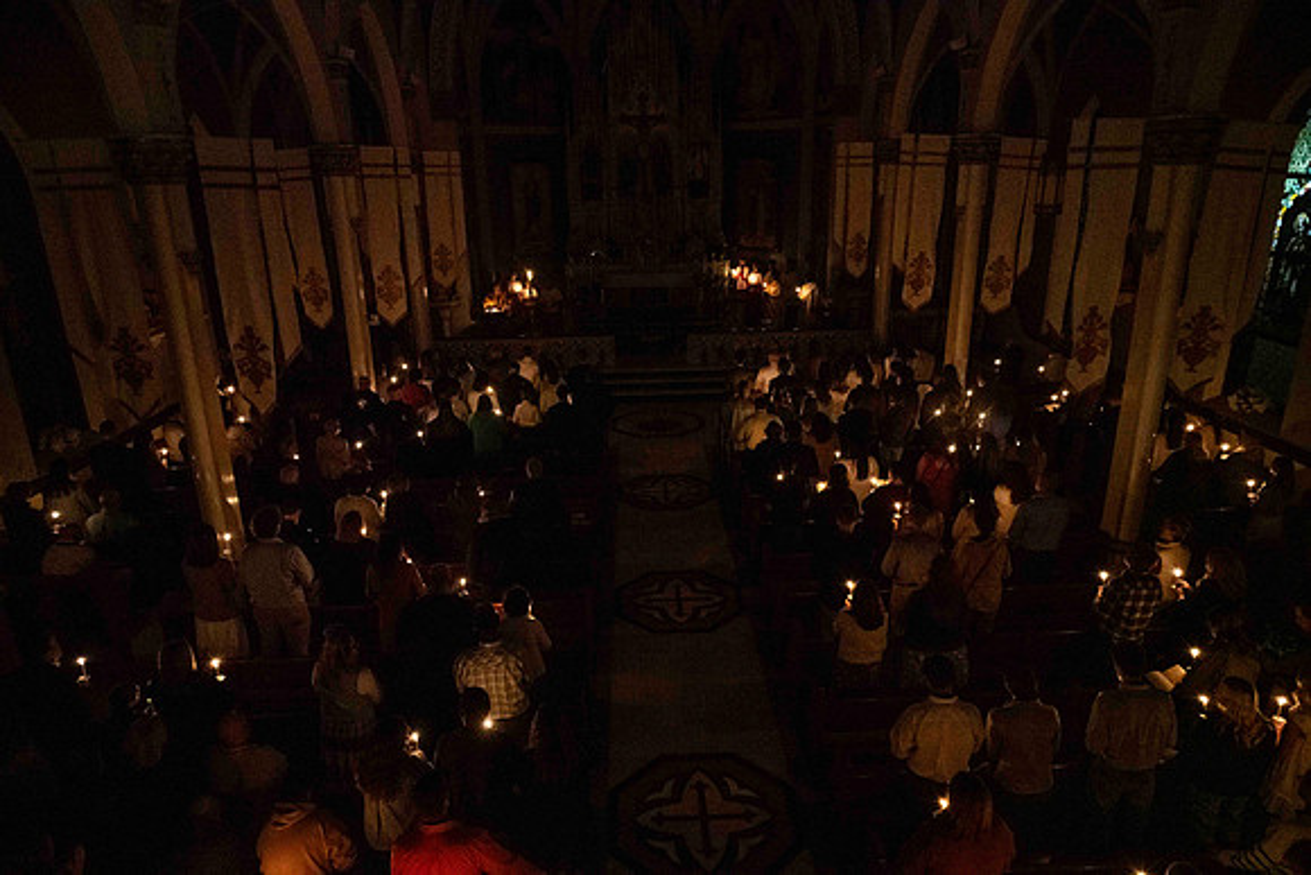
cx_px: 656
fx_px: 874
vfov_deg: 53.2
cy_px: 438
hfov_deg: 73.7
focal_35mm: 24
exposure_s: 1/40
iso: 8000
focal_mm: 24
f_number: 6.3
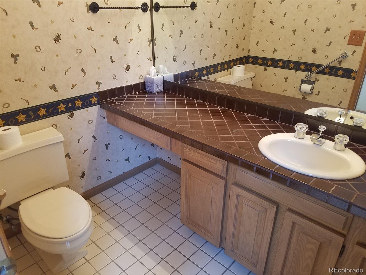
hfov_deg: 67.3
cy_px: 138
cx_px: 183
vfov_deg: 53.1
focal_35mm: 26
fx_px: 275
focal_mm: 4.2
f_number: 1.7
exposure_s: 1/24
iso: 160
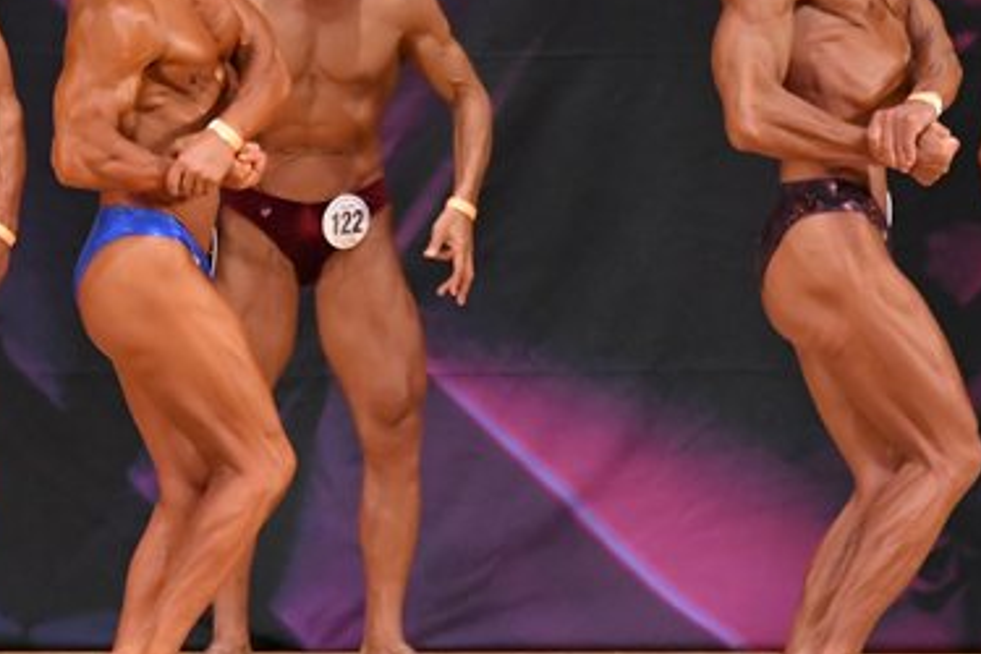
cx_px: 143
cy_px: 215
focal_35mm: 527
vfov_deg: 2.6
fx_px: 14360
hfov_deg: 3.9
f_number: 5.6
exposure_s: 1/400
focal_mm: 170
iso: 5600
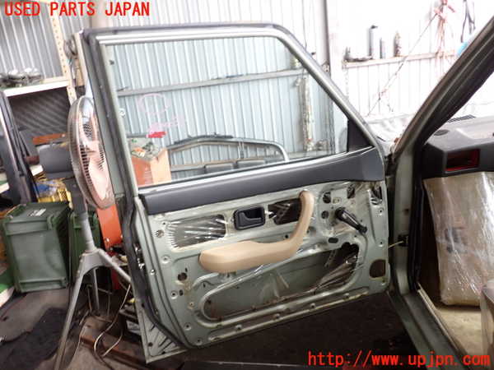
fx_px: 428
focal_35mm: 30
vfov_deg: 46.8
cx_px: 247
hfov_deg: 60.0
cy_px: 185
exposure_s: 1/60
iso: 160
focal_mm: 5.4
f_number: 2.3
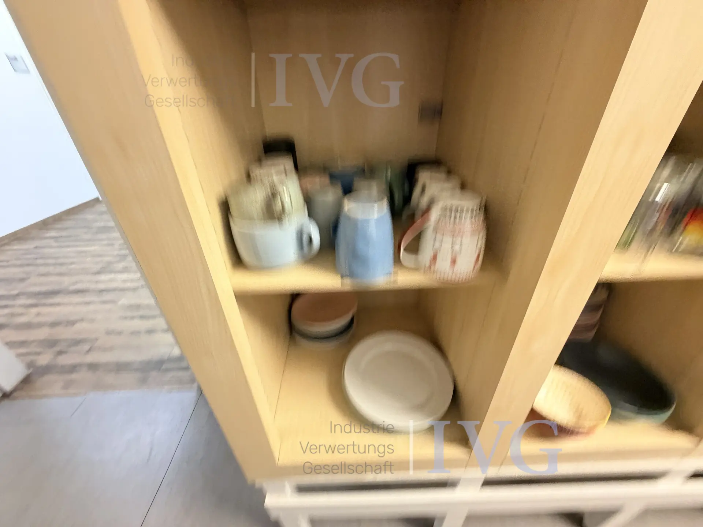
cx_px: 352
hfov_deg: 102.1
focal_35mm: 14
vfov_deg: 85.7
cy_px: 264
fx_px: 284
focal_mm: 2.22
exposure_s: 1/50
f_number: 2.2
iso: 320
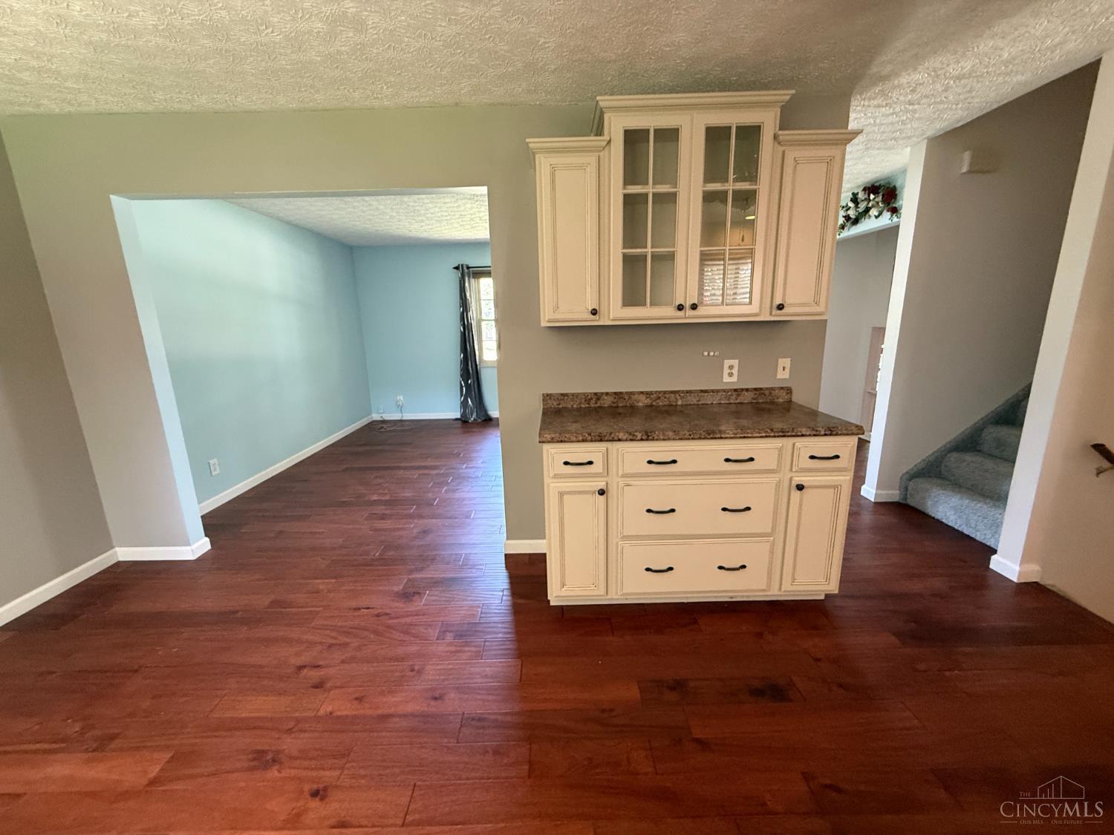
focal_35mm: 14
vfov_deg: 85.7
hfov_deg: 102.1
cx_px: 557
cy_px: 418
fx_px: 451
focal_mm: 2.22
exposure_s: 1/60
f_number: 2.2
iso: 500
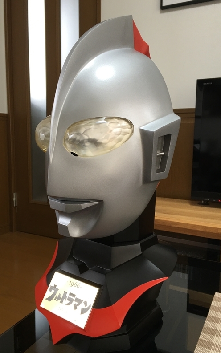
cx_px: 112
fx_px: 299
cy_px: 177
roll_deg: -0.4
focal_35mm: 31
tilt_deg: -6.7
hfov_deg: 40.6
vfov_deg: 61.2
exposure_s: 1/30
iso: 32
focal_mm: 4.15
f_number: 2.2
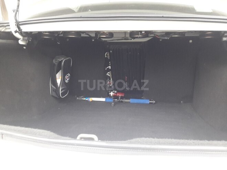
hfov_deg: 63.4
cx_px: 114
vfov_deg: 49.7
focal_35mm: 28
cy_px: 85
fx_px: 184
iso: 200
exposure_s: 1/20
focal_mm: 3.7
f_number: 1.9
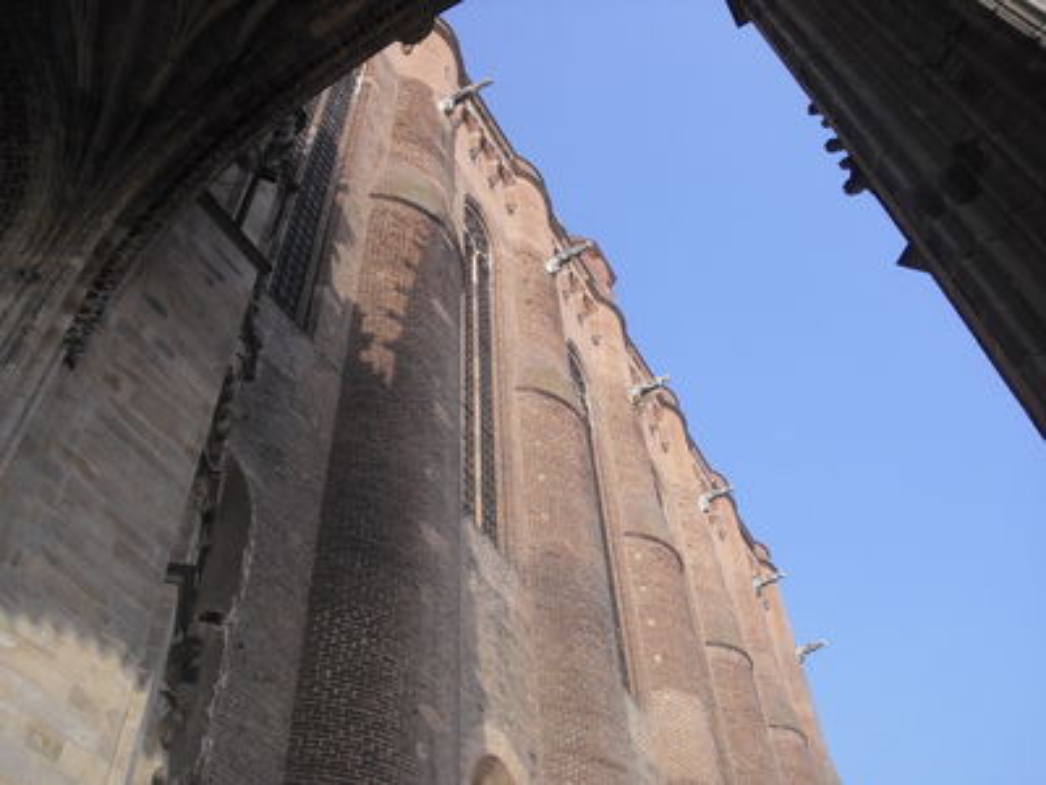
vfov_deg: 42.9
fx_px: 997
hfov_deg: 55.4
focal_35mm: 33
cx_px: 523
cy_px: 392
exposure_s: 1/125
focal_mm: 5.58
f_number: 8.4
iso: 64
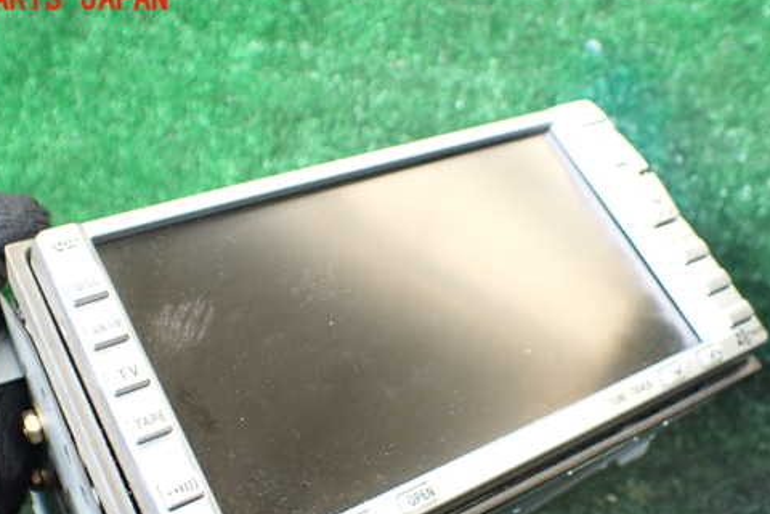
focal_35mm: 39
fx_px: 834
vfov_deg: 33.9
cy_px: 341
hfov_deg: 49.5
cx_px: 358
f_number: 2.3
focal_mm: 5.4
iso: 320
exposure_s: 1/125
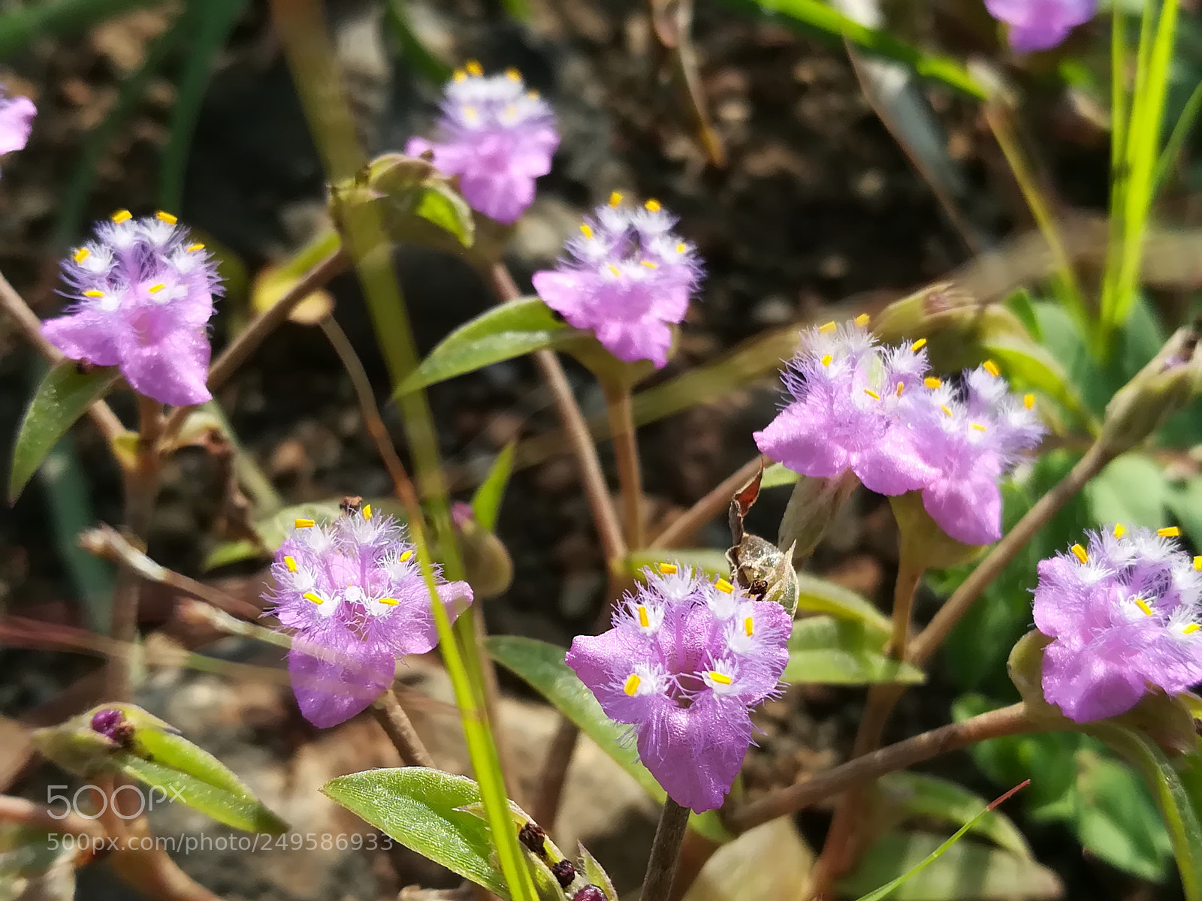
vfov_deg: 31.5
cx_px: 601
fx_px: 1597
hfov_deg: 41.2
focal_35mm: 46
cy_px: 450
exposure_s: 1/539
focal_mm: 3.83
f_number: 2.2
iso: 50
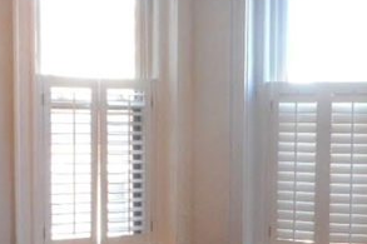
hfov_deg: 22.2
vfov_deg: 14.8
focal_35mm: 91
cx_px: 269
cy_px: 241
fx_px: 927
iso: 250
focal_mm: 4.5
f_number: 3.7
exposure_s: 1/30
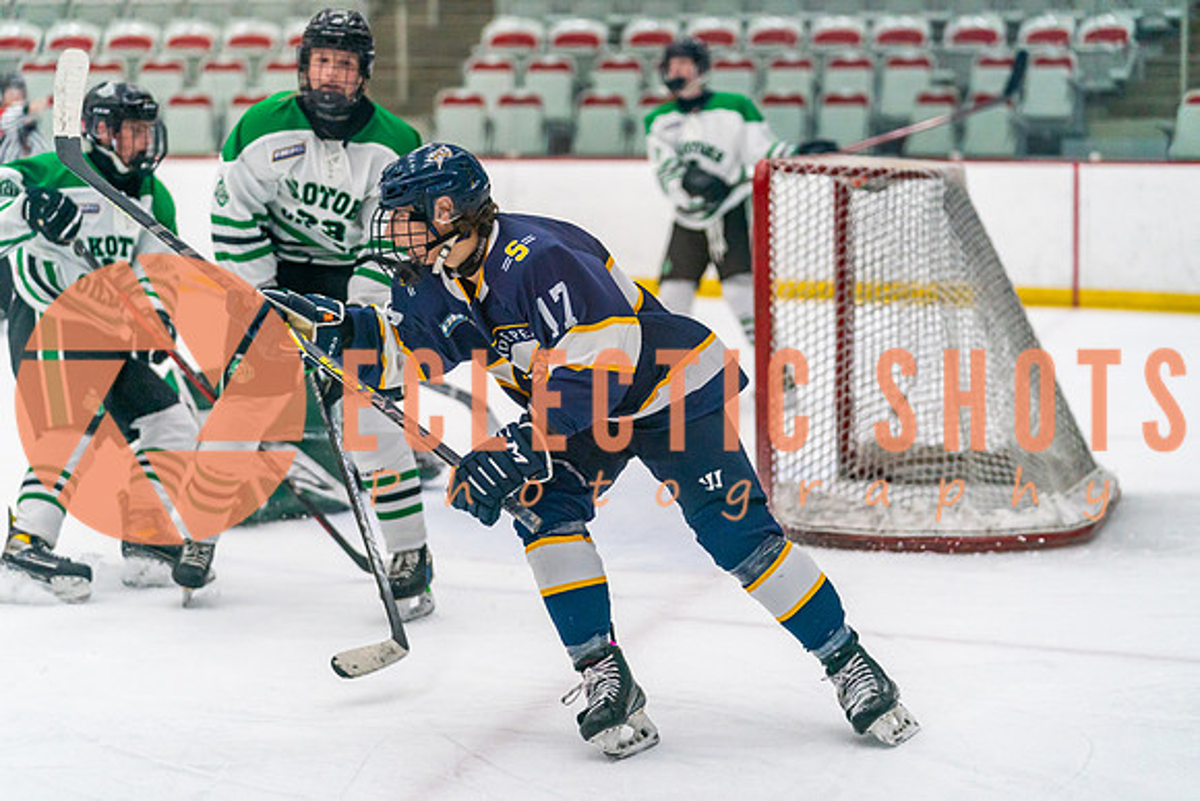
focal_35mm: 103
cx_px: 600
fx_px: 3438
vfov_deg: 13.3
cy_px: 400
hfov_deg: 19.8
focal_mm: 101
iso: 3200
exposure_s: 1/1250
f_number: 2.8
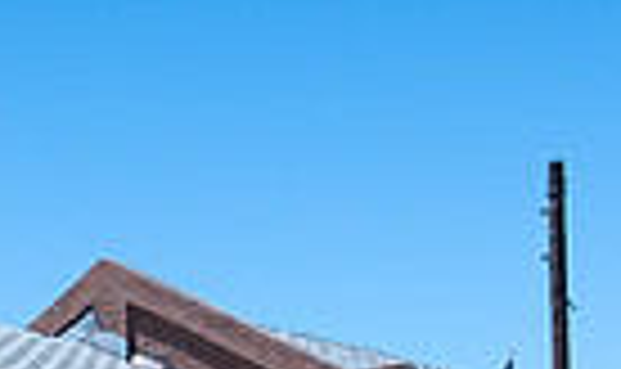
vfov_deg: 9.0
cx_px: 43
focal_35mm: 137
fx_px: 2287
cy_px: 578
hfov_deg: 15.3
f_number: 6.3
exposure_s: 1/160
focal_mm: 15
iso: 100
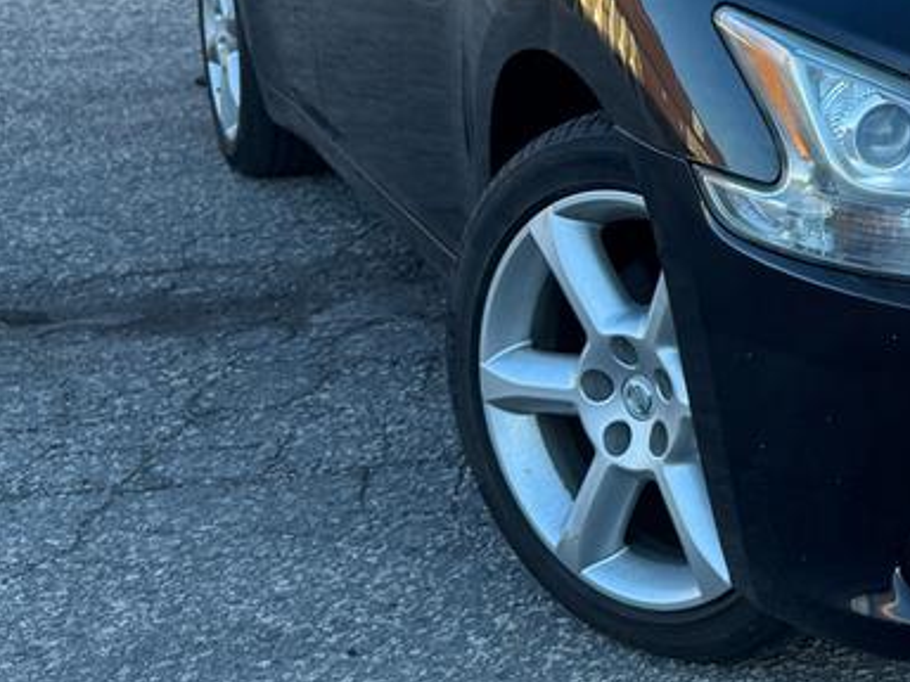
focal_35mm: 80
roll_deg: +0.2
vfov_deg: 18.2
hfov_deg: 21.8
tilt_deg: -10.0
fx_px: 2103
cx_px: 1204
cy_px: 88
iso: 64
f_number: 1.78
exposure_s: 1/243
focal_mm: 6.76
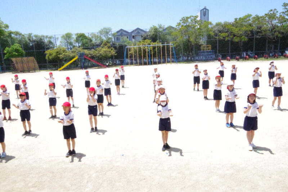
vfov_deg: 47.9
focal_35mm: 27
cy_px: 96
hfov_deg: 67.4
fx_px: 216
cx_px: 144
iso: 6400
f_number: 5.6
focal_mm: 18
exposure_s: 1/640
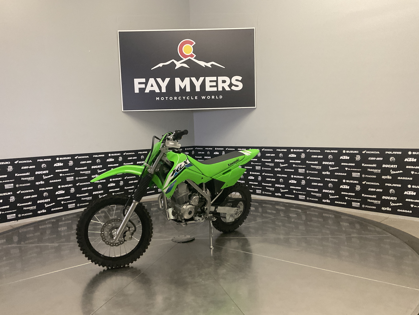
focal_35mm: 29
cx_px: 210
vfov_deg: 48.2
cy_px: 158
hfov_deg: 61.7
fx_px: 351
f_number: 1.8
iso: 160
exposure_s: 1/60
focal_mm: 3
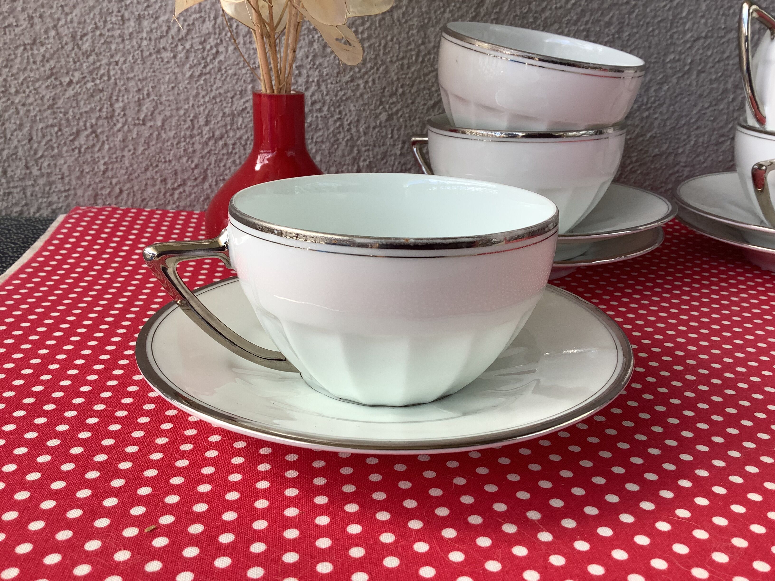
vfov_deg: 45.4
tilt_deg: -15.8
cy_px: 290
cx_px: 388
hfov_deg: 58.4
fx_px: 694
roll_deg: -0.2
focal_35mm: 31
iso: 25
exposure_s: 1/123
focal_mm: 3.3
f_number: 2.4
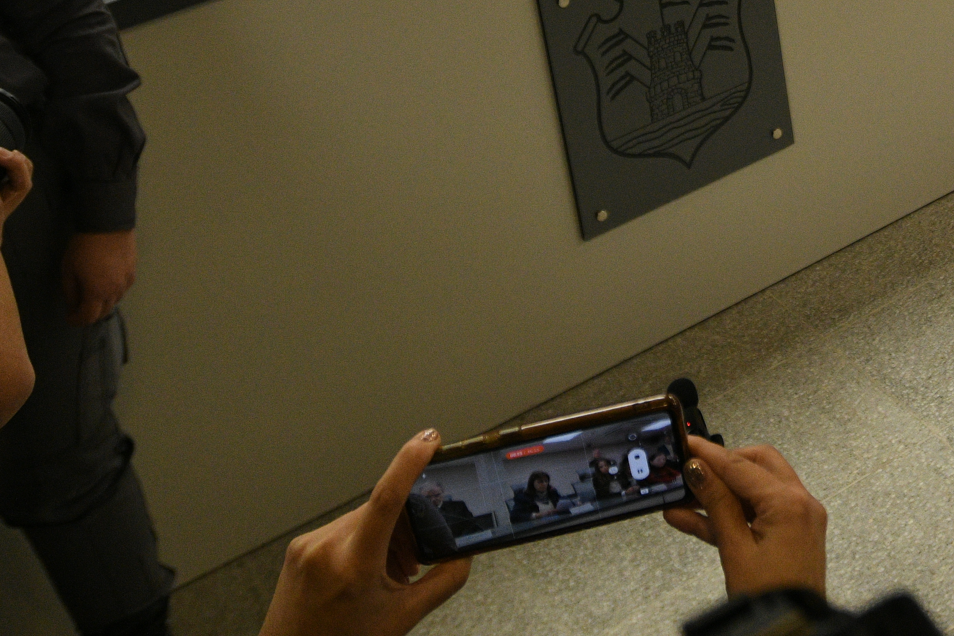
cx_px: 882
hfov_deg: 29.9
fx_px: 1696
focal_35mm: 64
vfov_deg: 19.7
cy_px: -167
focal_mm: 22
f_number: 2.8
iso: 2000
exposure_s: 1/1000
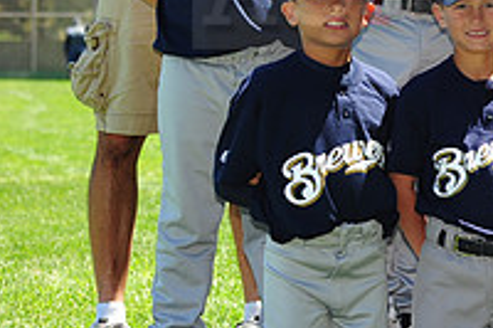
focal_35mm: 232
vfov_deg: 5.9
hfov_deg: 8.8
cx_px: 606
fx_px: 3174
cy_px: -25
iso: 200
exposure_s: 1/400
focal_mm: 80
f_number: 5
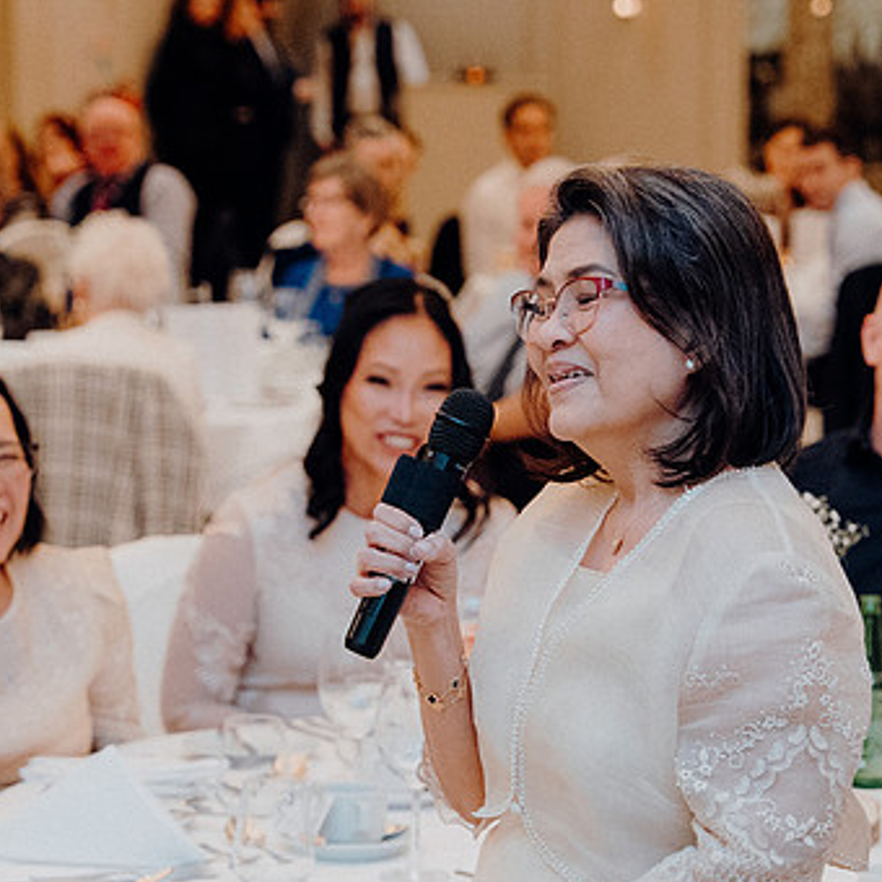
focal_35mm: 148
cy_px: 481
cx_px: 553
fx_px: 4266
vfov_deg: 11.8
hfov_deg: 11.8
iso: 3200
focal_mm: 68
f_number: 3.5
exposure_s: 1/160
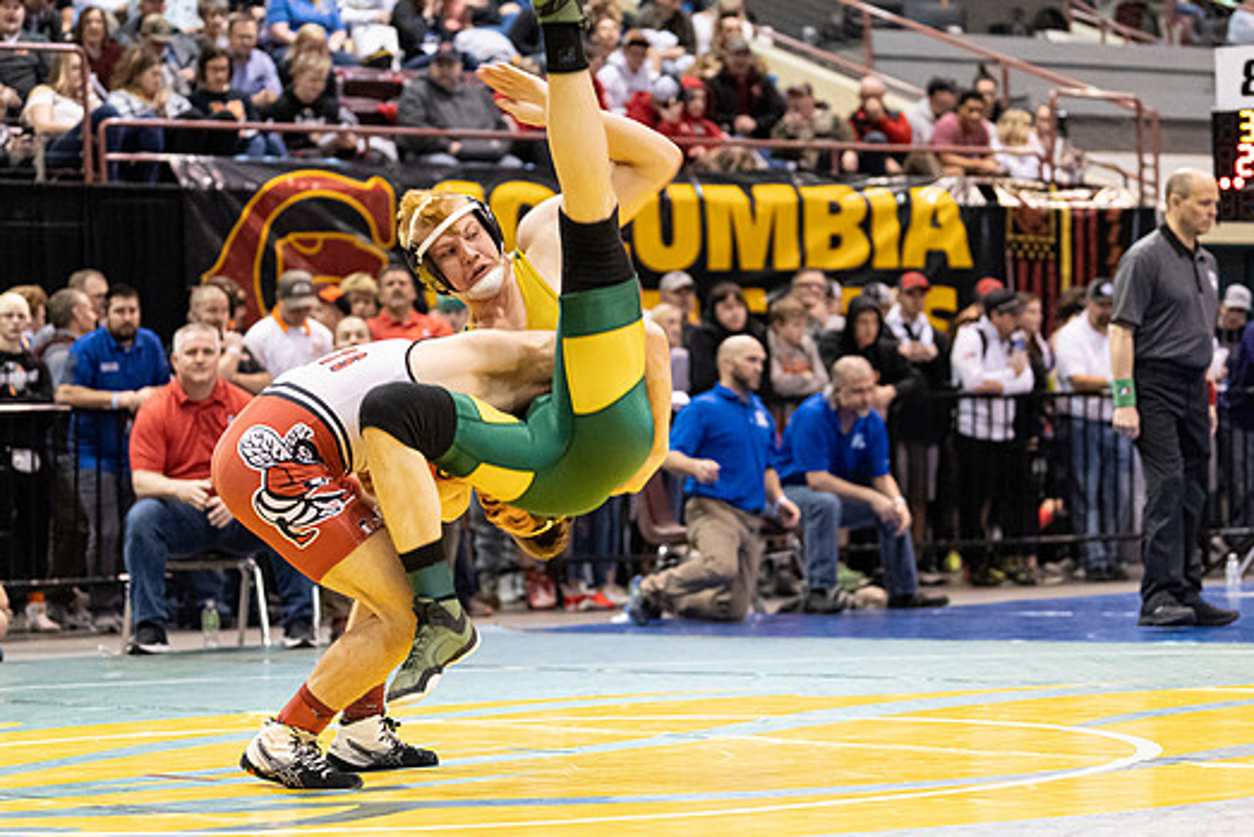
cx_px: 640
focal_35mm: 111
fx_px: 3867
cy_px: 402
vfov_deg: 12.3
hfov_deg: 18.4
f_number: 4
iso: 10000
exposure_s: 1/500
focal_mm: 100
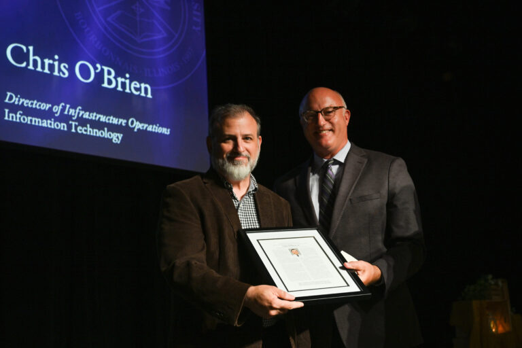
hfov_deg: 40.3
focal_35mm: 49
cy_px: 174
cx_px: 261
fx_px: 710
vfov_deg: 27.5
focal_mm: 49
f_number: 5
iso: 1000
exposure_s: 1/125
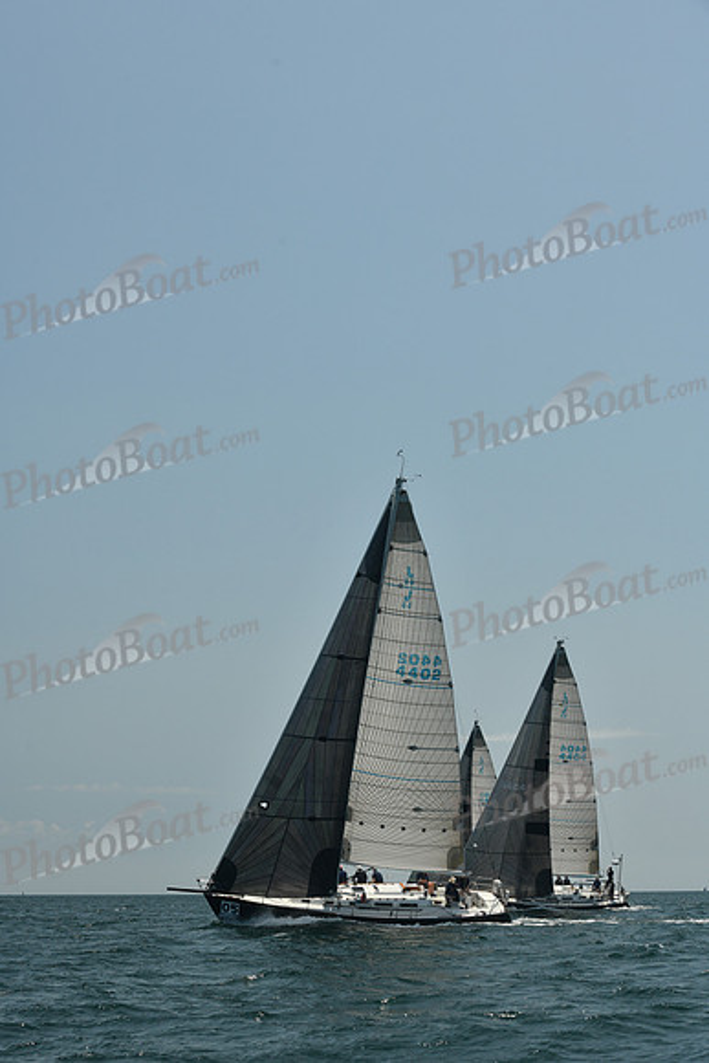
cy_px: 532
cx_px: 354
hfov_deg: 19.5
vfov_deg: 28.8
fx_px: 2067
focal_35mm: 70
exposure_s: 1/640
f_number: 9
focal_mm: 70
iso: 320
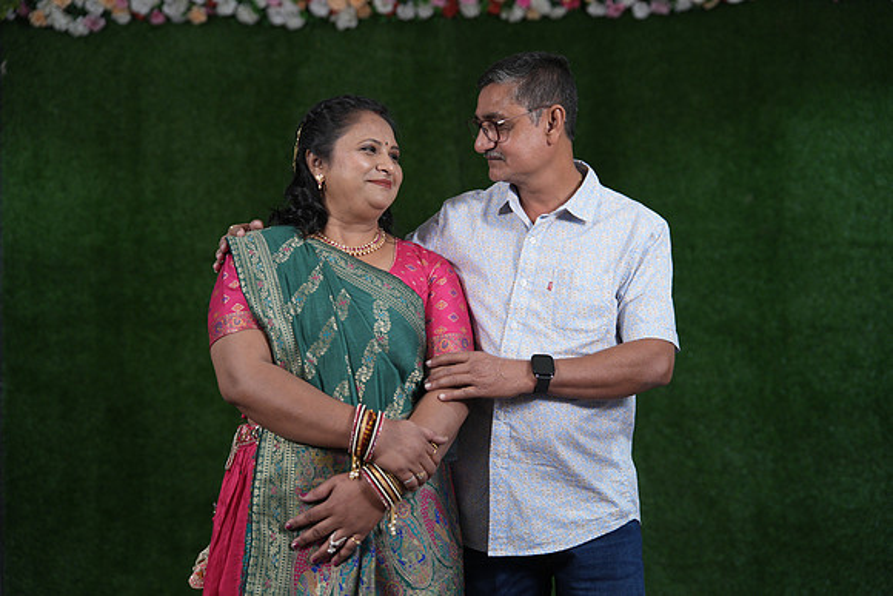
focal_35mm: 52
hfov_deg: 38.2
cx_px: 446
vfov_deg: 26.0
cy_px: 298
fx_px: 1290
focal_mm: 52
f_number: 2.5
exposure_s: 1/400
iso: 1000
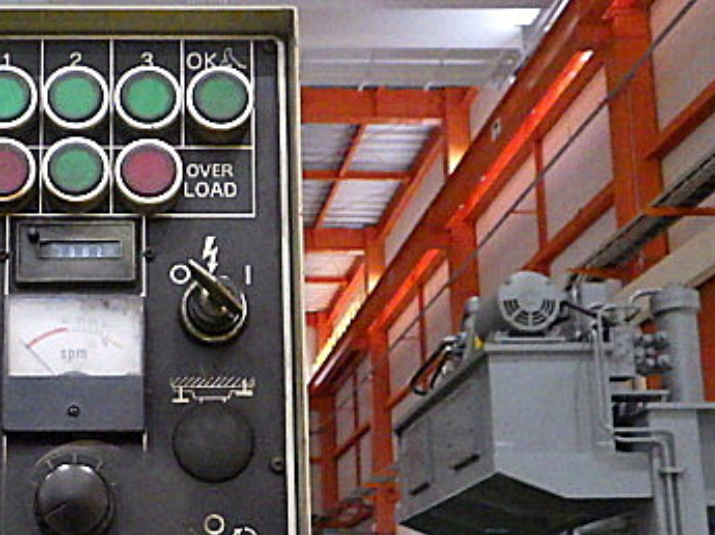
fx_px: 1073
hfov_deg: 35.3
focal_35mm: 52
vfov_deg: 27.0
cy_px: 481
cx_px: 116
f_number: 3.5
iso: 1600
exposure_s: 1/40
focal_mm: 5
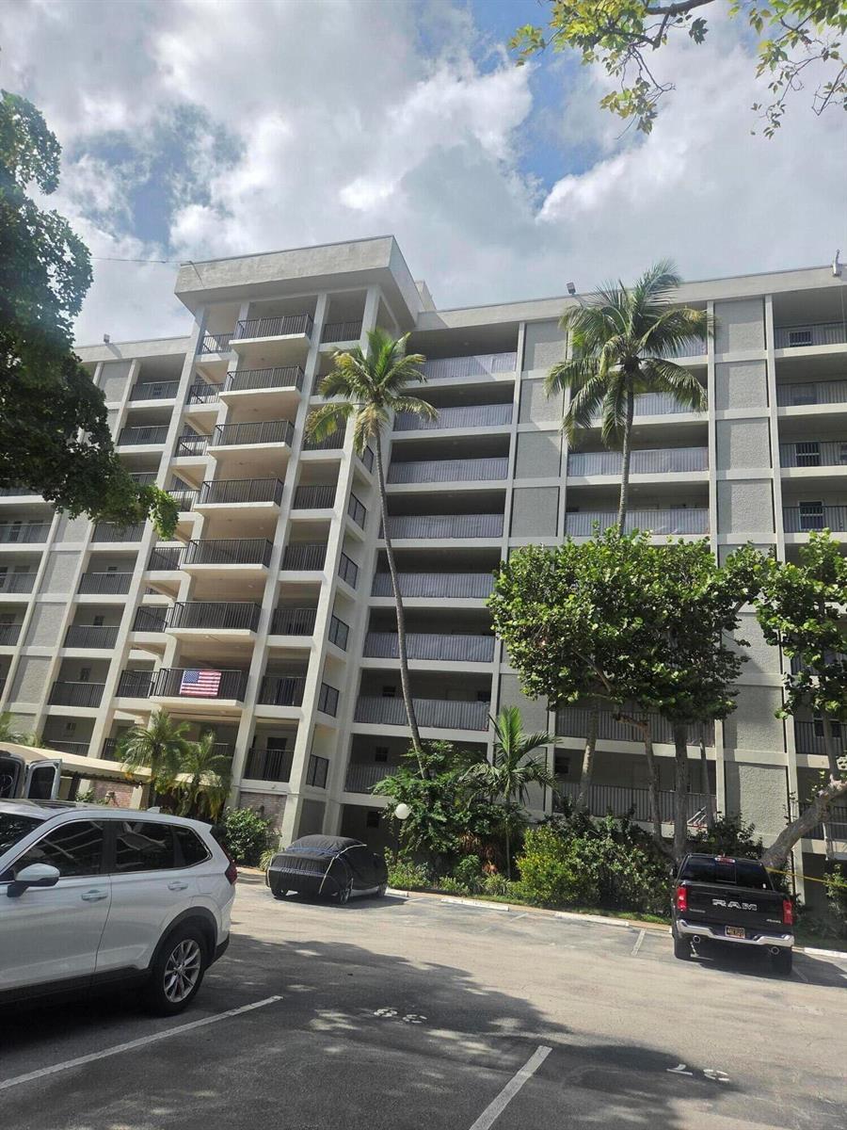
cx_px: 424
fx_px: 750
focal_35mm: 23
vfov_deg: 73.9
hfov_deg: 58.9
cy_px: 565
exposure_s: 1/6412
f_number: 1.8
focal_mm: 5.4
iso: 80
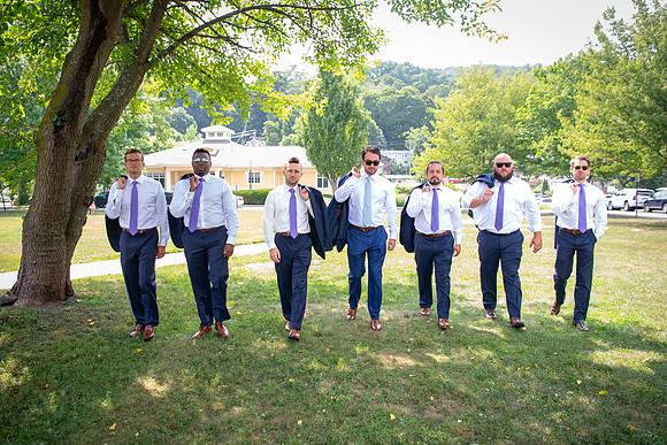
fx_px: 531
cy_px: 224
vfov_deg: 45.5
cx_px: 330
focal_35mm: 29
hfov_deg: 64.3
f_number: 2.8
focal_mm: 26
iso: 64
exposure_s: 1/125
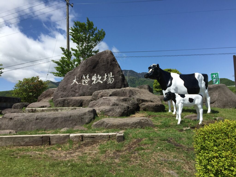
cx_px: 118
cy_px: 88
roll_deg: +1.7
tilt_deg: +5.2
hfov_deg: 61.7
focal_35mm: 29
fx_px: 198
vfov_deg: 48.2
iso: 32
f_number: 2.2
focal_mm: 4.15
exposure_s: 1/2326
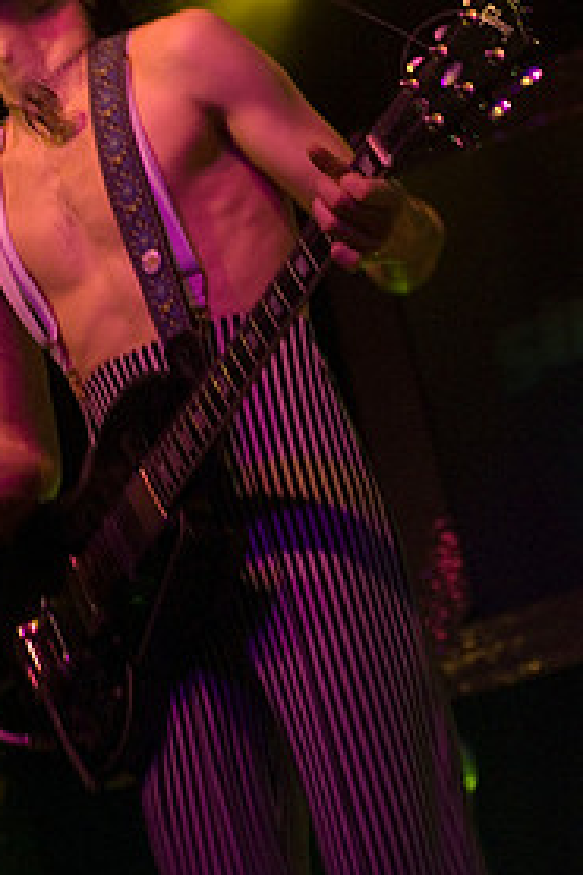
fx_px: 2359
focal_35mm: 97
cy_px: 255
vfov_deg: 20.9
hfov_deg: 14.1
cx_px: 197
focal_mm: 40
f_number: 2.8
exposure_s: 1/80
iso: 800
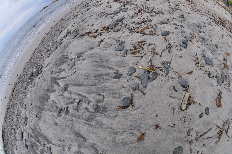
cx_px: 116
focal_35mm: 16
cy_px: 77
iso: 640
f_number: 11
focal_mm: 10.5
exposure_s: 1/500
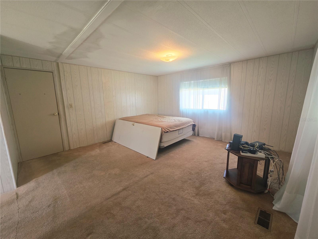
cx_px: 159
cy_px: 120
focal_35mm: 13
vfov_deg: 89.9
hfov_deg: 106.2
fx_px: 119
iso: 125
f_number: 2.2
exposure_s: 1/60
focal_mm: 2.2
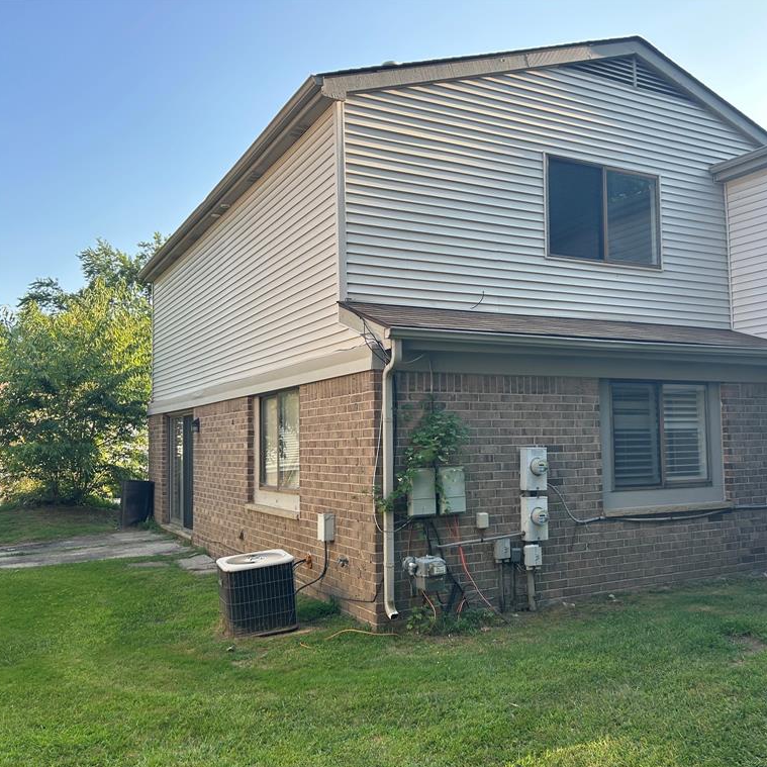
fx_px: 777
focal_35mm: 31
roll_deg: +1.4
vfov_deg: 52.5
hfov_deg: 52.4
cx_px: 429
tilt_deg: +4.2
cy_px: 385
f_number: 1.5
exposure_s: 1/594
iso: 50
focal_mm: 5.7
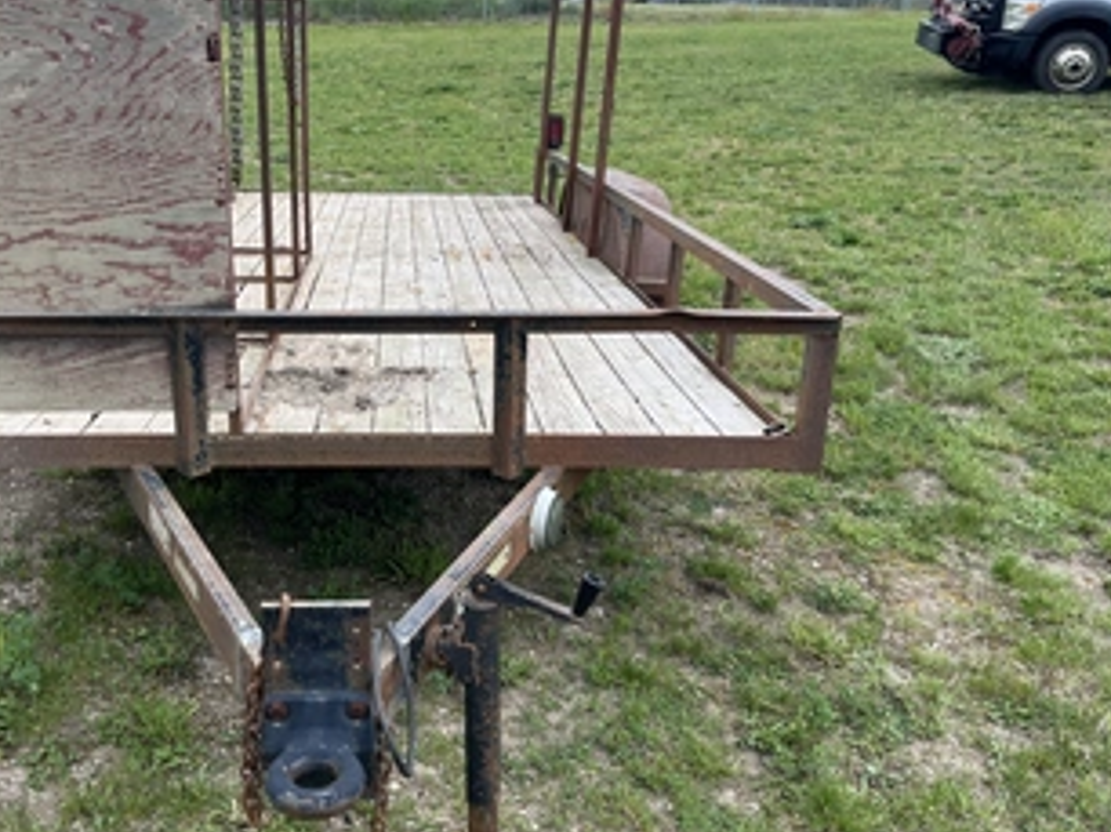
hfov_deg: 53.3
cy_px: 367
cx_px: 410
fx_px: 1090
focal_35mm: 34
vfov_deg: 41.7
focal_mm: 5.1
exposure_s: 1/810
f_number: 1.6
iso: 50
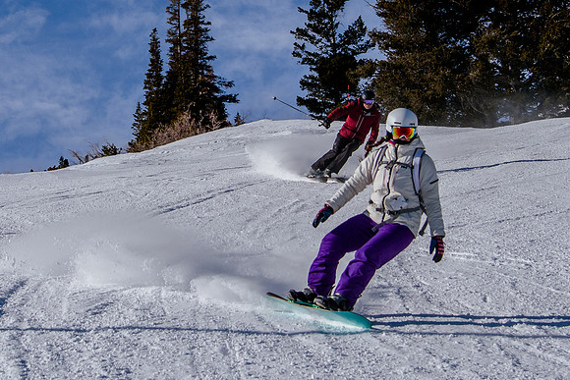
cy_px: 50
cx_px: 191
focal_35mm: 115
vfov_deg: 11.9
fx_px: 1816
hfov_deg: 17.8
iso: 200
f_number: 5.6
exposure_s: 1/3200
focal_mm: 40
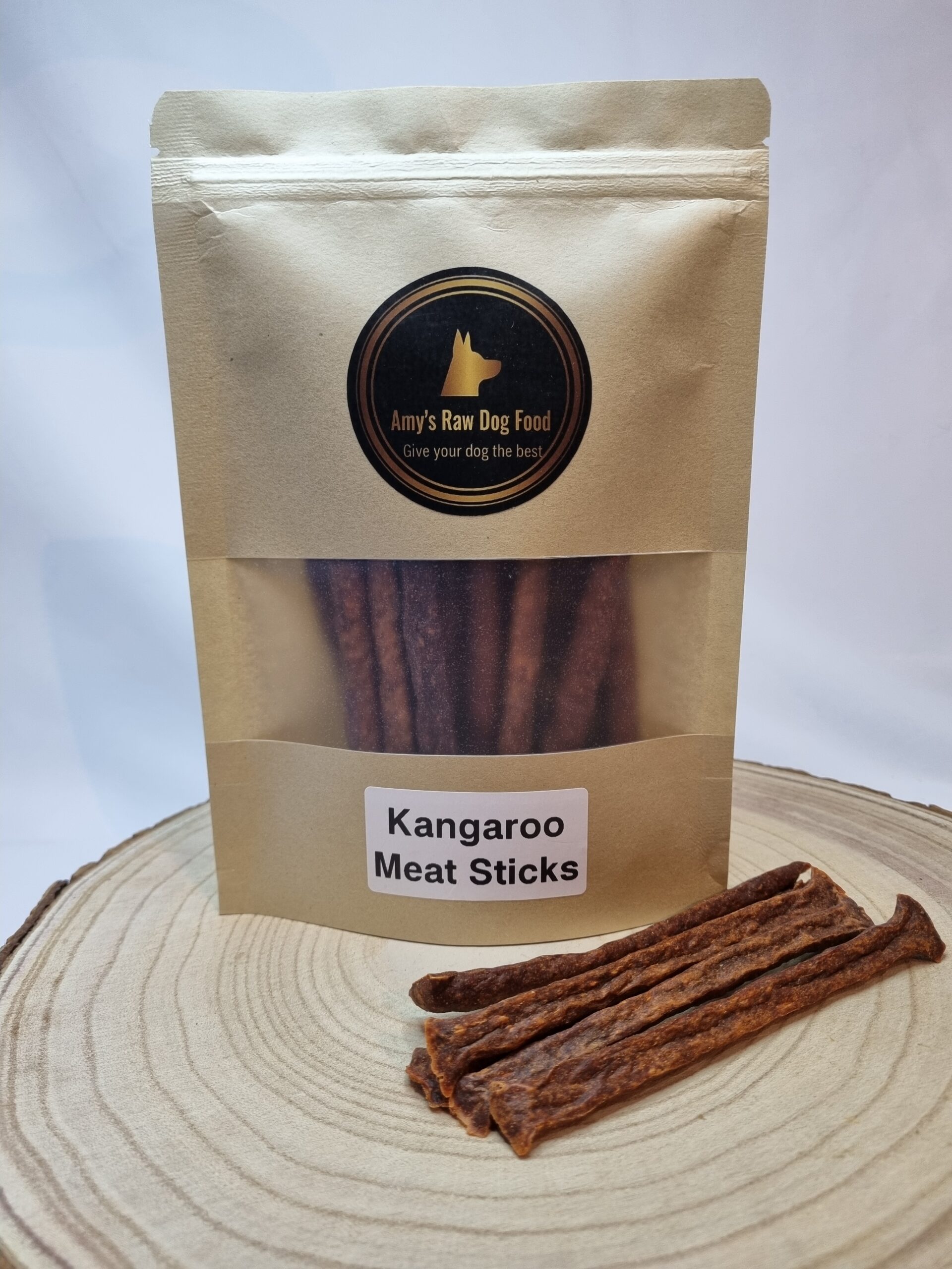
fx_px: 953
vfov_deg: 67.3
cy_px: 634
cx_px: 476
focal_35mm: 26
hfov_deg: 53.1
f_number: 1.8
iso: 160
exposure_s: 1/100
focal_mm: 5.4
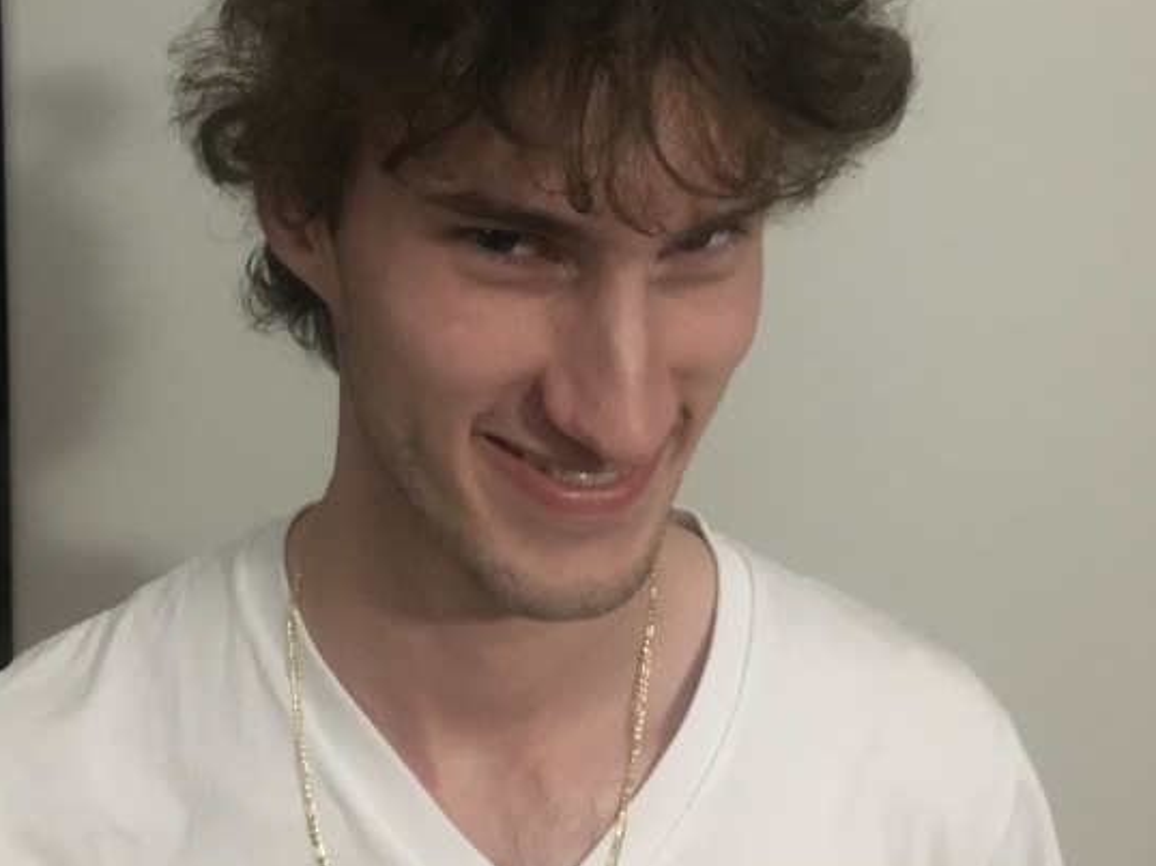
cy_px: 115
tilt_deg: -2.6
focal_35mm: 46
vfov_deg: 30.3
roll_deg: +2.0
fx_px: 1535
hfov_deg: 41.2
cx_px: 511
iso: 640
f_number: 2.2
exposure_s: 1/15
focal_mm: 4.15
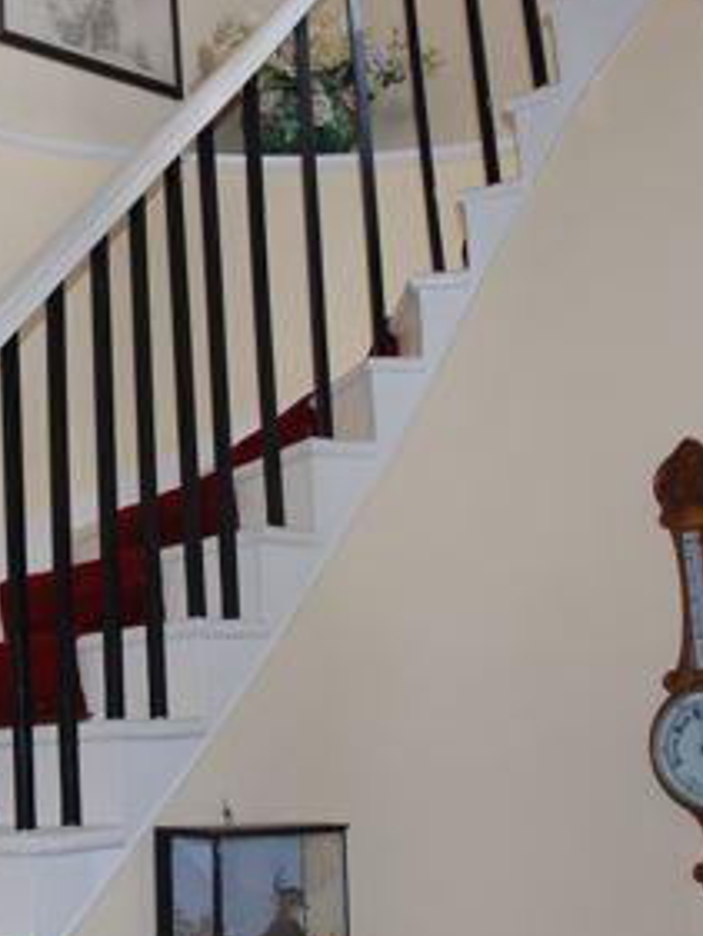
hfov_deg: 23.9
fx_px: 1596
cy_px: 415
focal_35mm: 59
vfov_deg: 32.7
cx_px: 28
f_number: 3.5
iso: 400
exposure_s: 1/60
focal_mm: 18
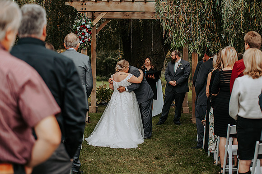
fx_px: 526
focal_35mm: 72
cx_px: 131
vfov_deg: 18.8
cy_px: 87
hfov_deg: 28.0
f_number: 2.8
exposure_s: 1/1000
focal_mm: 70
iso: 400
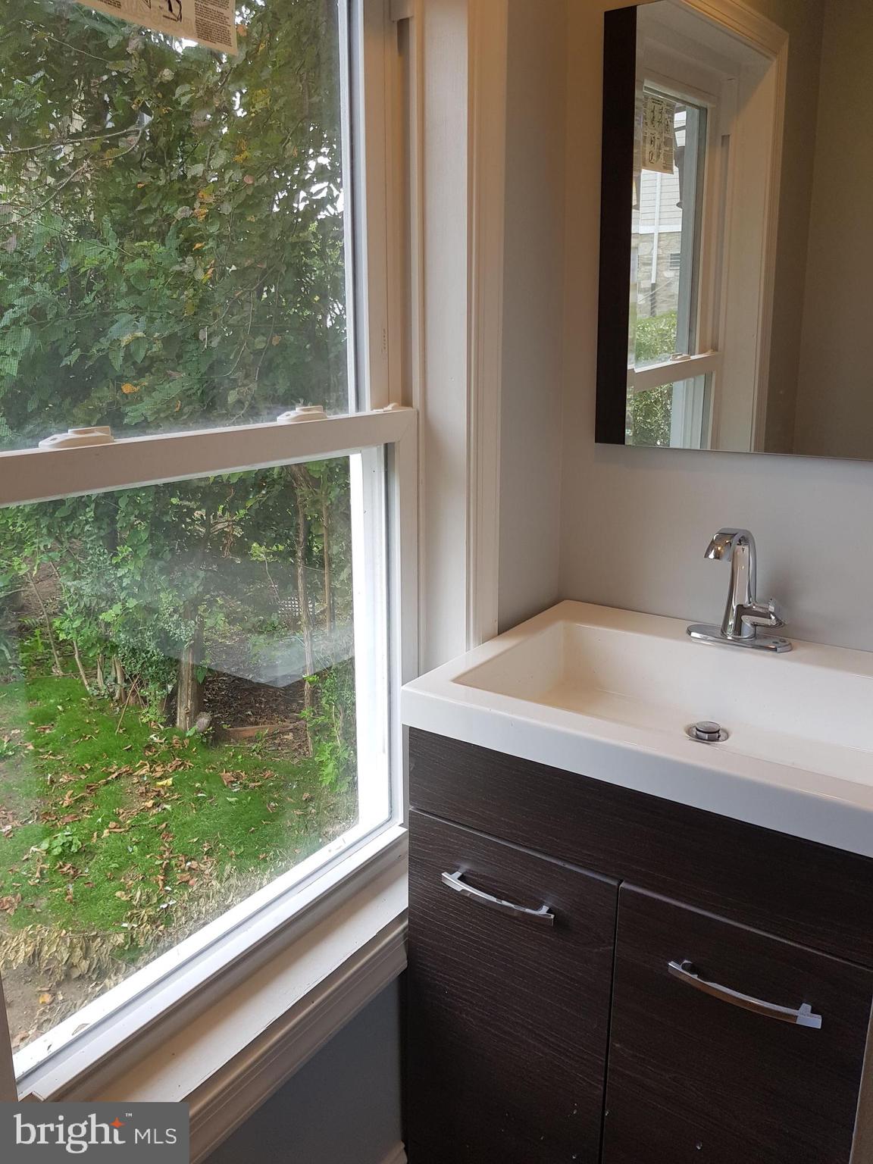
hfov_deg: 53.1
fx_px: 874
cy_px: 582
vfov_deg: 67.3
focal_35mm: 26
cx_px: 436
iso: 40
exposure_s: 1/178
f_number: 1.7
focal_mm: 4.2
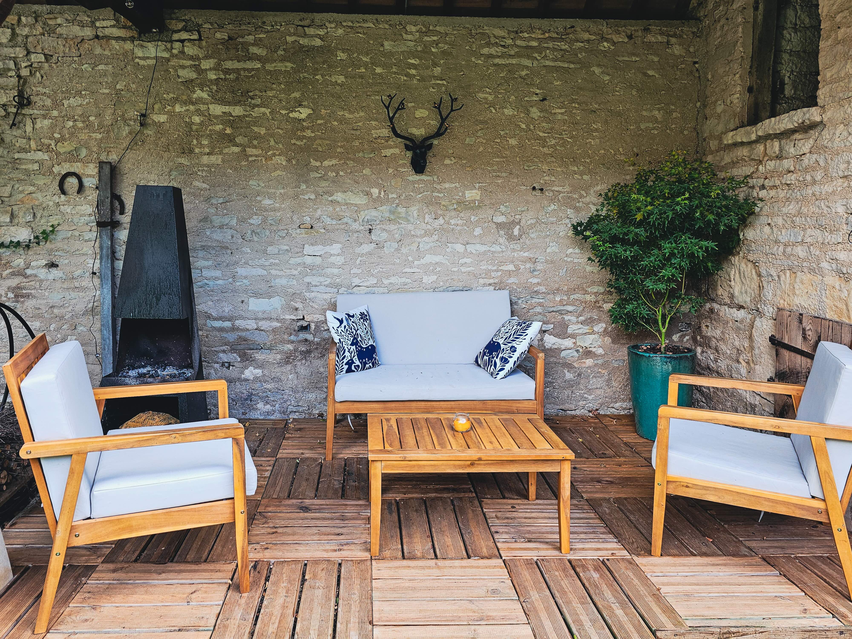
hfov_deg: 73.9
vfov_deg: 58.9
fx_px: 566
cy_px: 320
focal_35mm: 23
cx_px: 426
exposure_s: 1/180
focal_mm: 6.3
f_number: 1.7
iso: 64
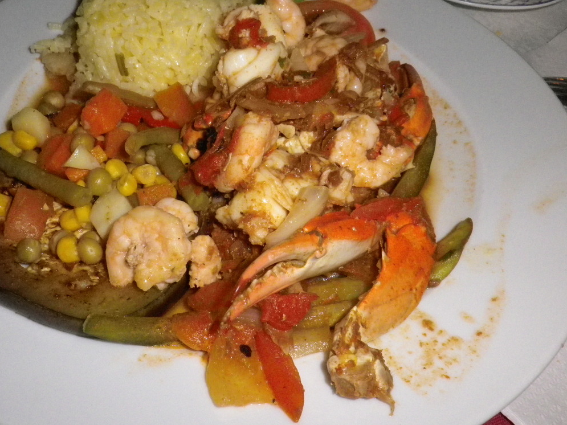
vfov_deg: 35.1
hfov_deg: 45.6
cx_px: 238
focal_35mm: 41
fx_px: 671
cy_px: 187
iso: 800
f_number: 9.2
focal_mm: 6.1
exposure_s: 1/50
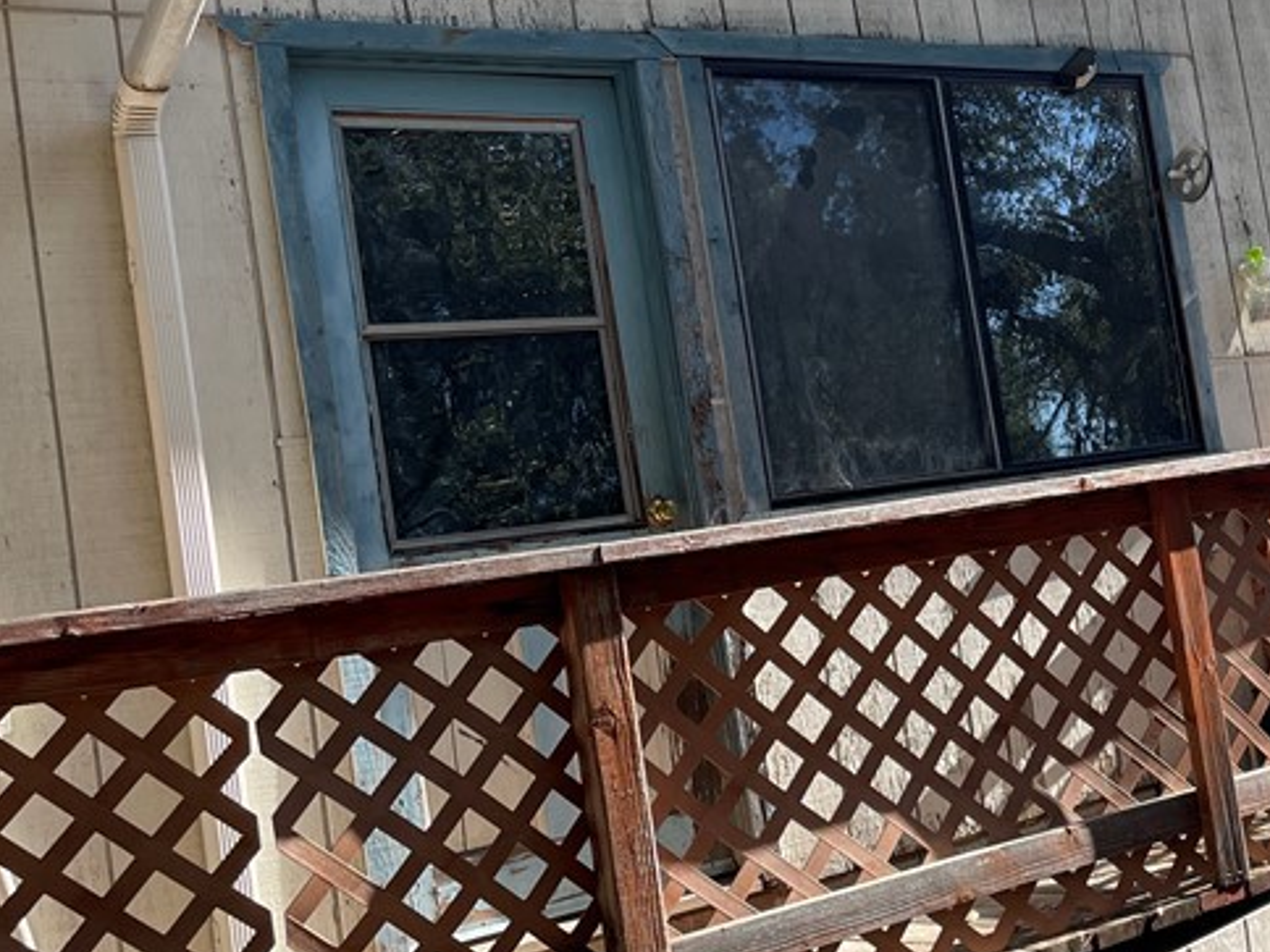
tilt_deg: +5.5
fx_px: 2018
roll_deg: +10.4
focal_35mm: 55
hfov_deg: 32.5
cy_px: 365
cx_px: 1228
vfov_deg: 26.5
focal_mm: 4.2
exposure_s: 1/972
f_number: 1.6
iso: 32
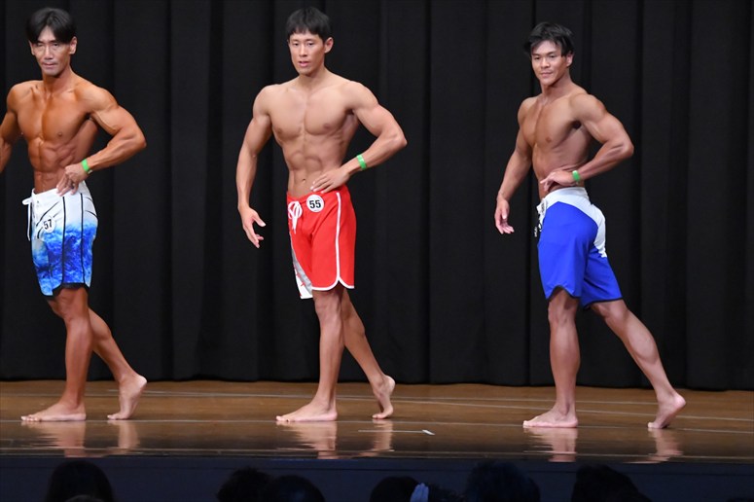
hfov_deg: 9.5
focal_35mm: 217
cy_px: 251
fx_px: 4543
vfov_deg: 6.3
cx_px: 377
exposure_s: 1/400
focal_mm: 145
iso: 8000
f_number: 5.6
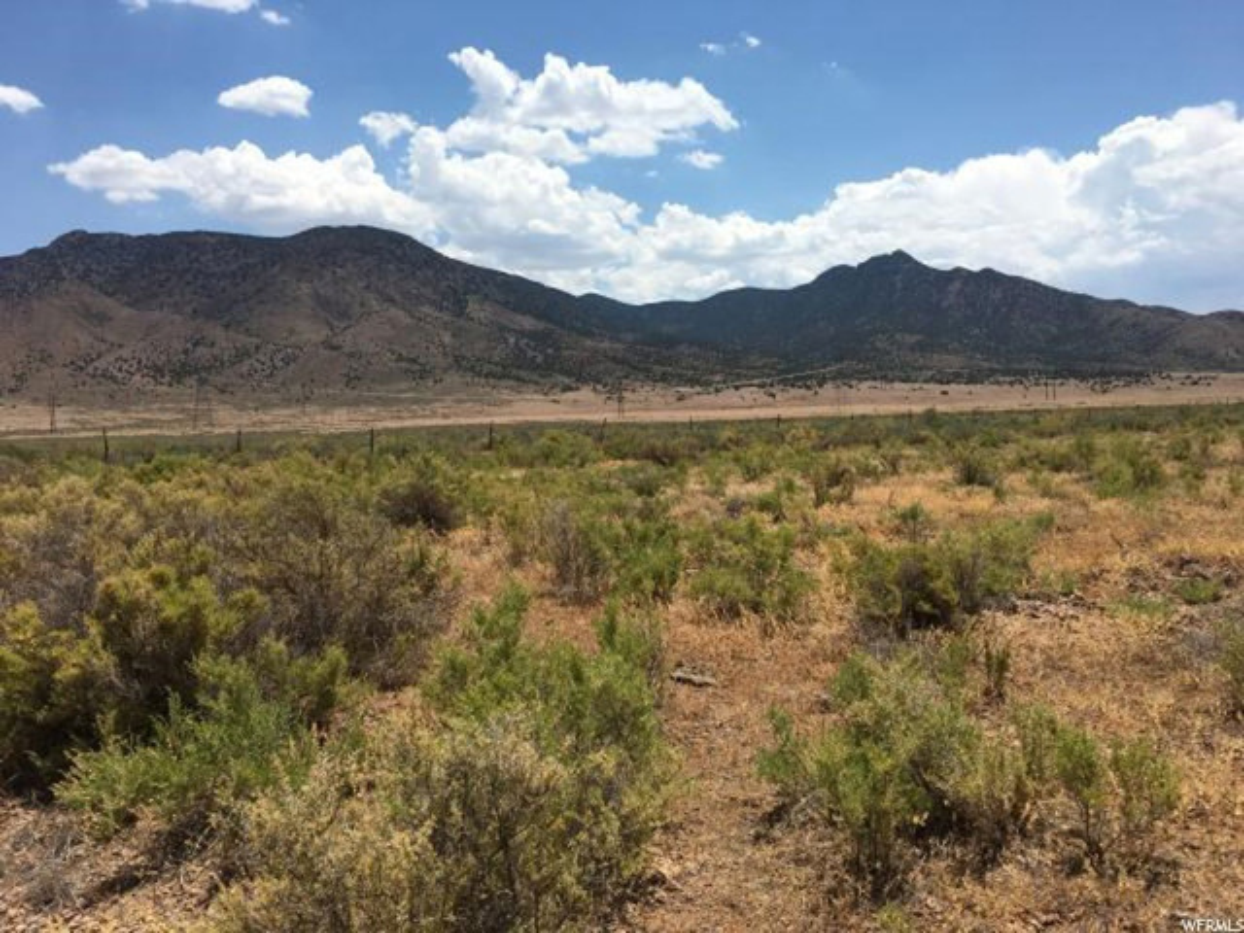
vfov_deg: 48.2
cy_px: 466
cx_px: 622
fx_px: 1042
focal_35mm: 29
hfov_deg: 61.7
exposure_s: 1/3205
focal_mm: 4.15
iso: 25
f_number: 2.2
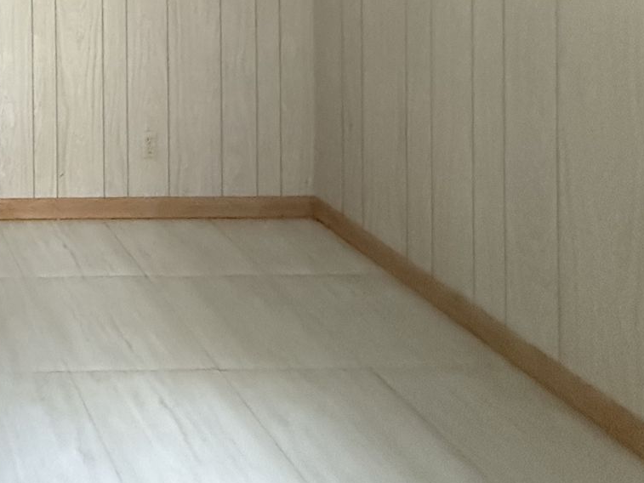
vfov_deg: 30.7
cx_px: -169
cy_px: -139
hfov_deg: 35.9
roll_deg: -1.1
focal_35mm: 37
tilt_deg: +2.9
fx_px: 688
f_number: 2.2
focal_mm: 2.22
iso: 800
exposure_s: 1/60
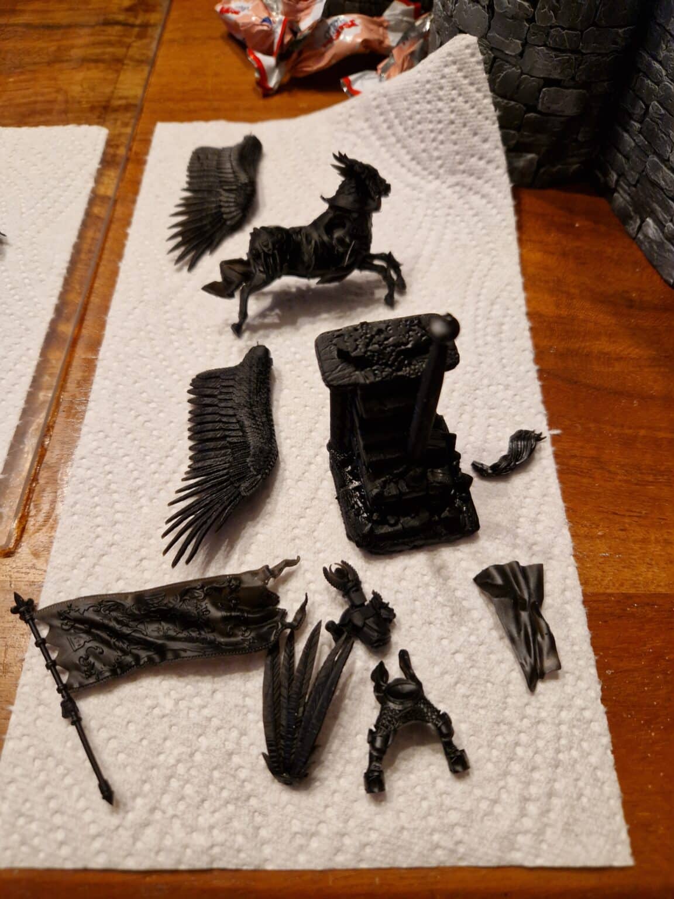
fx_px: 597
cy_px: 450
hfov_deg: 58.9
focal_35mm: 23
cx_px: 337
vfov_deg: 73.9
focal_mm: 5.4
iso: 500
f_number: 1.8
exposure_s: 1/50
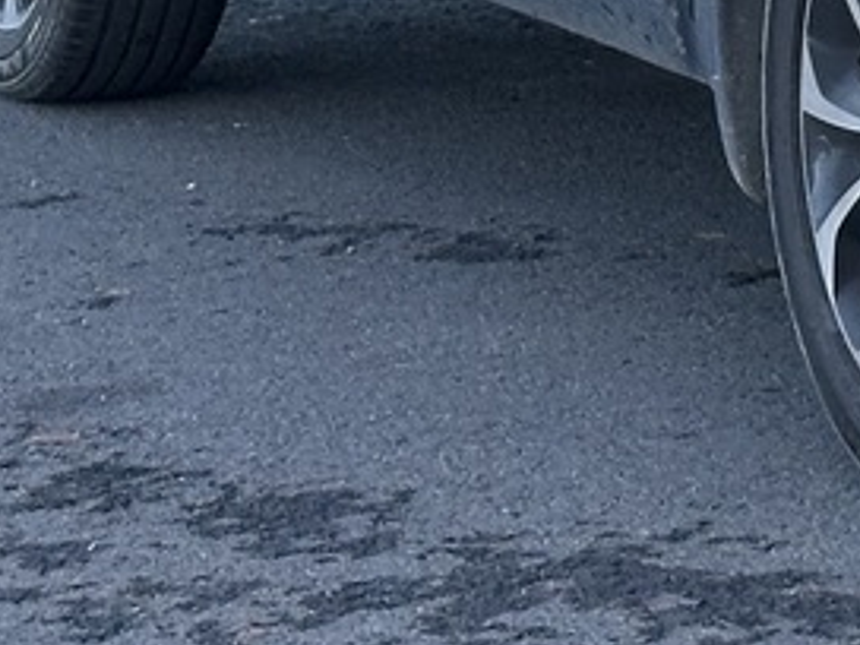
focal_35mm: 254
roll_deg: -0.2
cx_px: 1410
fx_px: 6310
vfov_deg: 5.7
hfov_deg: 7.6
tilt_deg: -0.1
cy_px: -730
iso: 50
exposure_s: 1/228
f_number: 1.78
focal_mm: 6.86
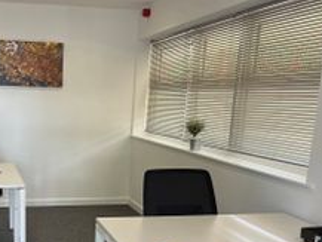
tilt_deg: -13.1
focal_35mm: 48
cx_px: 59
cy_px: 197
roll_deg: -1.6
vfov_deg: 29.5
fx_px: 447
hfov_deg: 38.0
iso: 64
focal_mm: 5.1
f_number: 1.6
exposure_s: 1/100
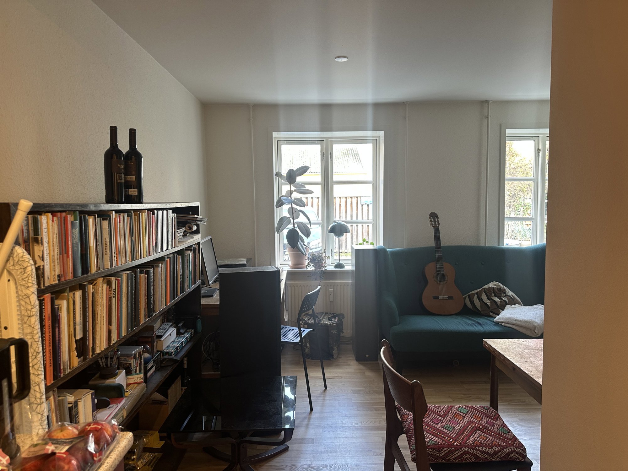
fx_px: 435
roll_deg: +0.8
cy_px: 236
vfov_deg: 56.8
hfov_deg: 71.6
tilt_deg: -4.2
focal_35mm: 24
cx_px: 314
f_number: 1.78
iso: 125
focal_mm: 6.86
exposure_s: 1/50
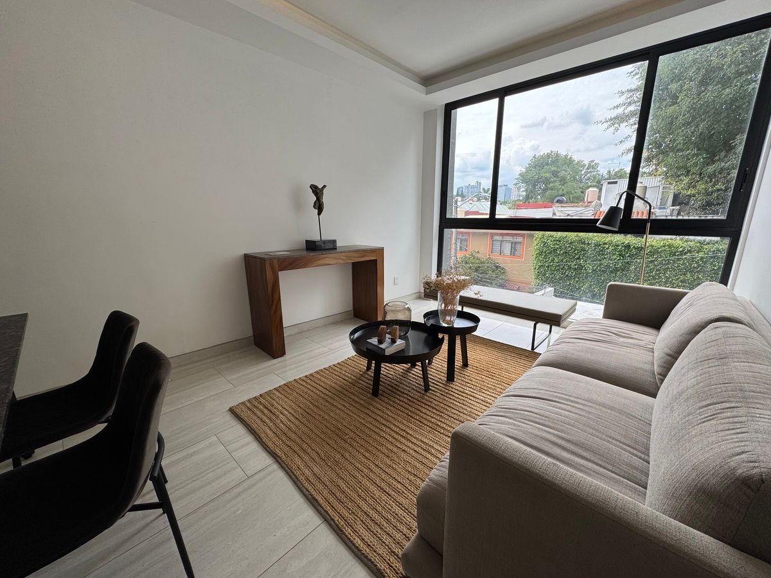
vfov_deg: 85.7
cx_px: 386
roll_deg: -0.4
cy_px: 289
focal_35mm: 14
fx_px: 312
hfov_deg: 102.1
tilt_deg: -11.3
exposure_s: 1/352
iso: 40
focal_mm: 2.22
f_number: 2.2
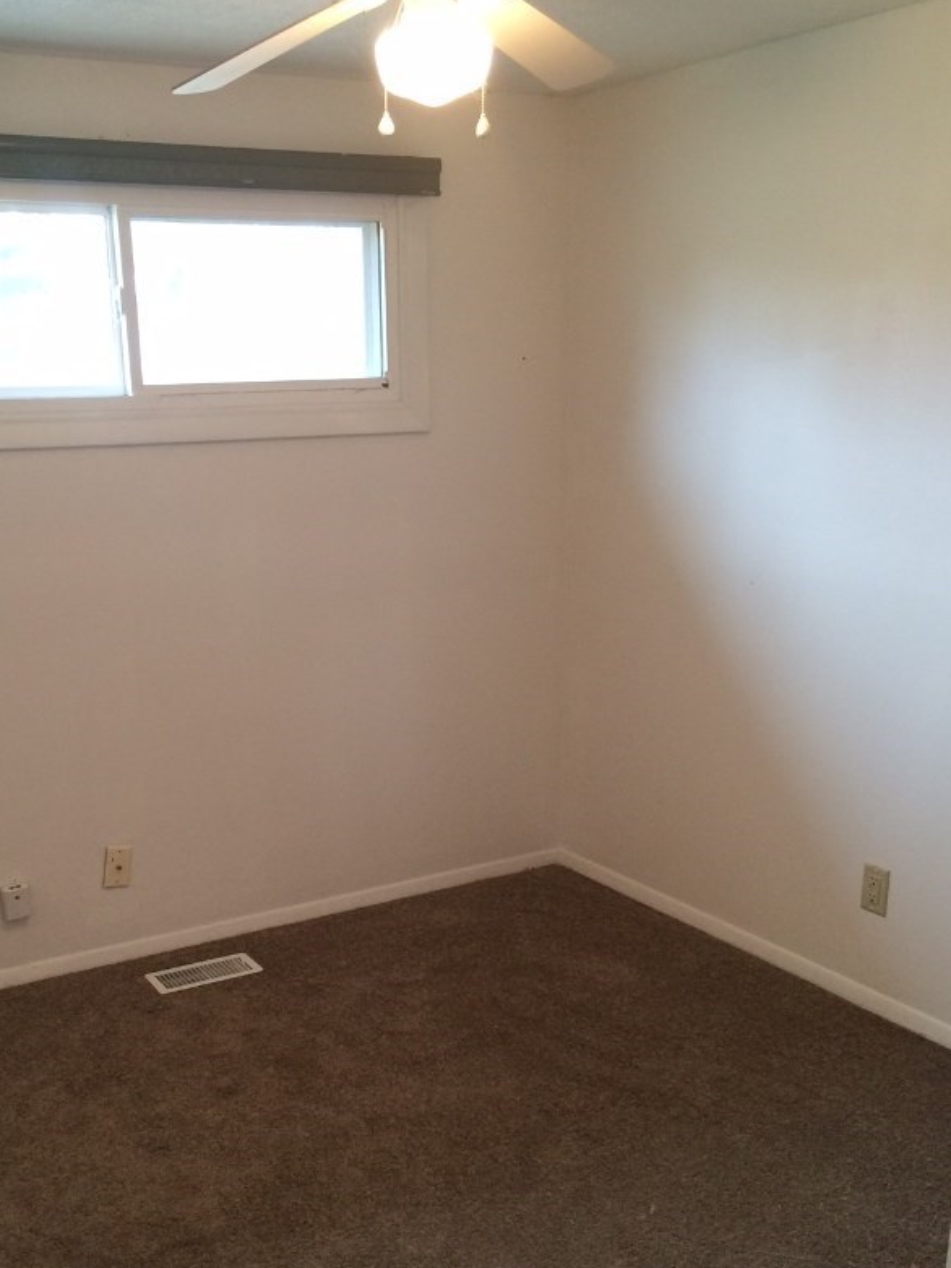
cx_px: 381
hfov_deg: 37.6
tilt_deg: -16.6
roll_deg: +1.0
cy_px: 771
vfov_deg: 48.6
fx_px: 1392
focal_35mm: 38
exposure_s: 1/30
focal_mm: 4.15
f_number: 2.2
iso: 80
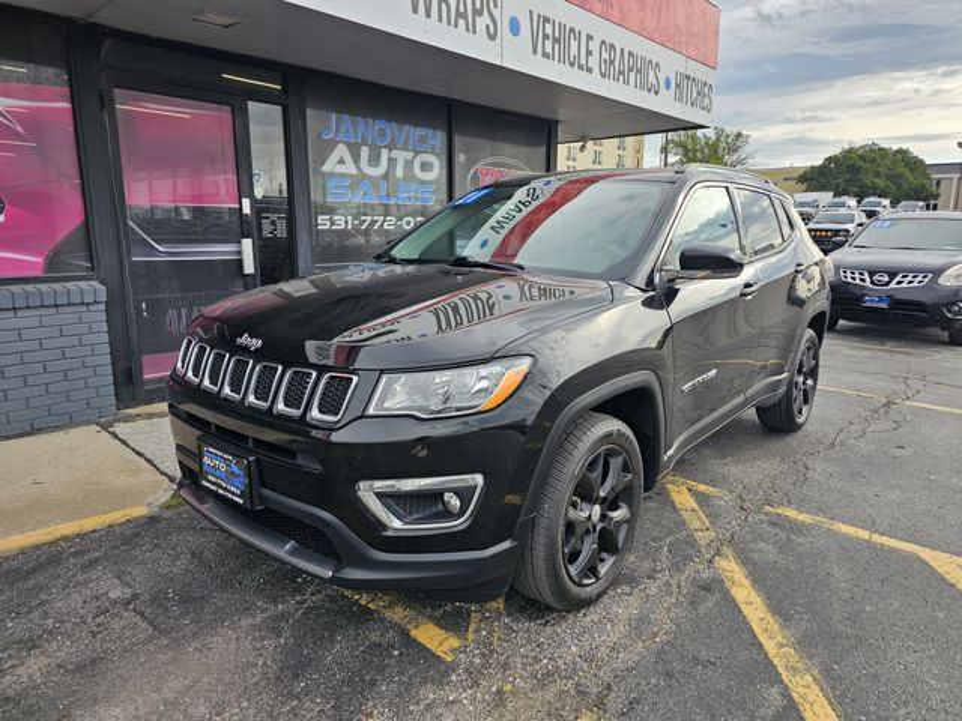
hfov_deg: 73.9
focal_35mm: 23
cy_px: 360
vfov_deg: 58.9
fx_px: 639
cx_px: 481
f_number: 1.7
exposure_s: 1/215
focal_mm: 6.3
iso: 10
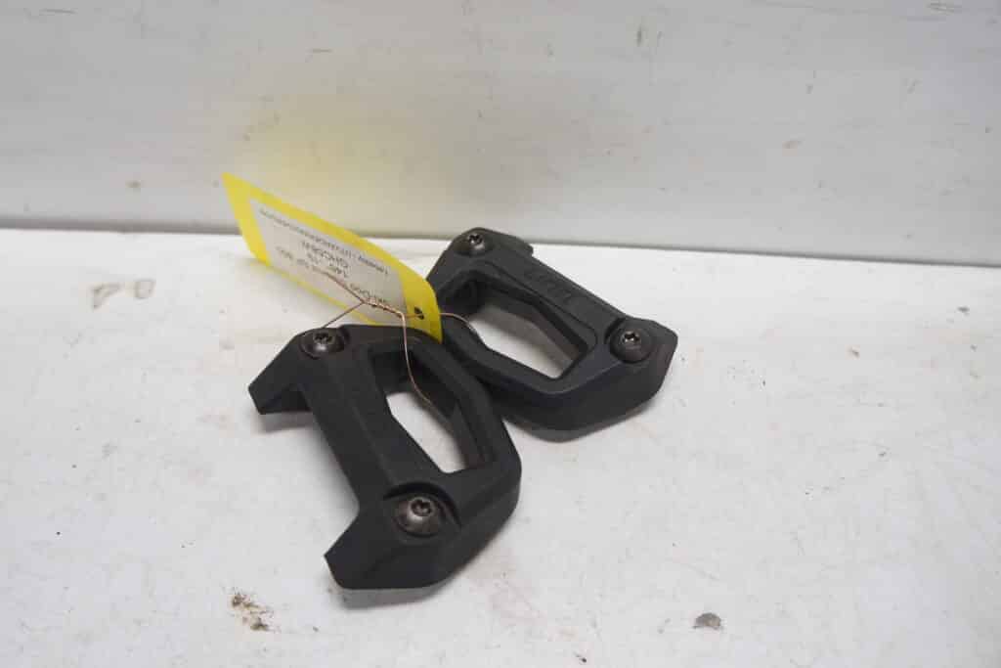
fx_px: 751
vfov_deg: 47.9
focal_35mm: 27
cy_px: 334
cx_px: 500
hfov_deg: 67.4
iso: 160
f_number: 4
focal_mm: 18
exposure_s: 1/60
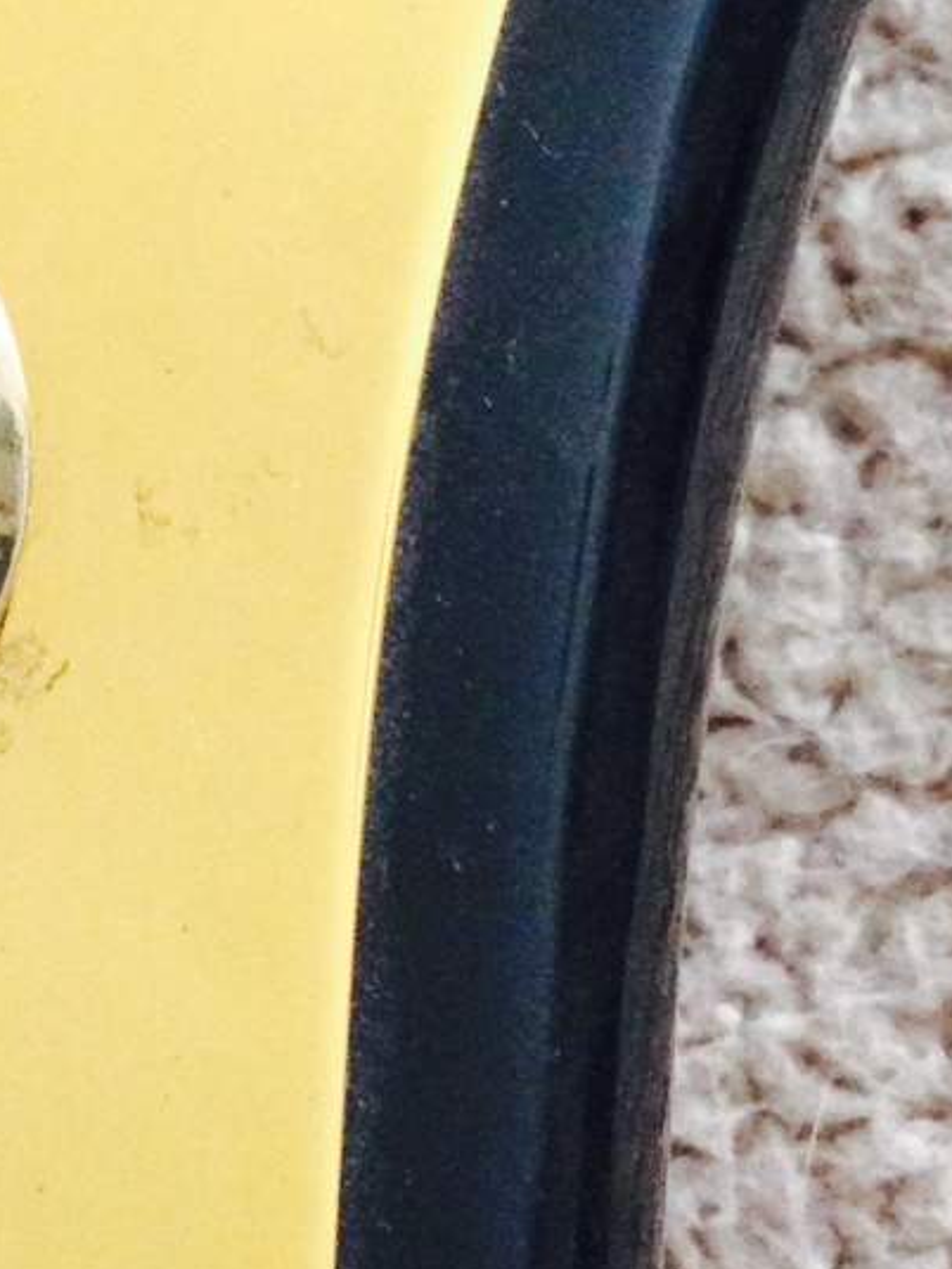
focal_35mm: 126
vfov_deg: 15.6
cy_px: 526
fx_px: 4620
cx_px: -128
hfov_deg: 11.6
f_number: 2.4
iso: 250
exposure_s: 1/20
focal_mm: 4.12
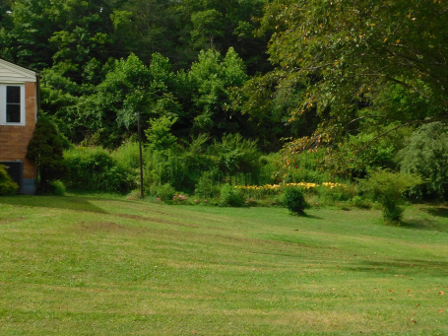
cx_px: 185
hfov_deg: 42.8
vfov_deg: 32.9
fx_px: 569
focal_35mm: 44
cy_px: 173
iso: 125
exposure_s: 1/1000
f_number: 3.2
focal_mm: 5.3
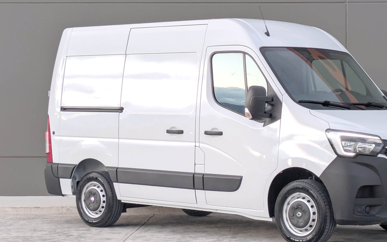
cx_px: 248
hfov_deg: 54.5
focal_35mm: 35
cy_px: 133
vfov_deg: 36.2
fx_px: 369
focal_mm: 6.86
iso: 80
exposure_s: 1/3200
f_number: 1.8
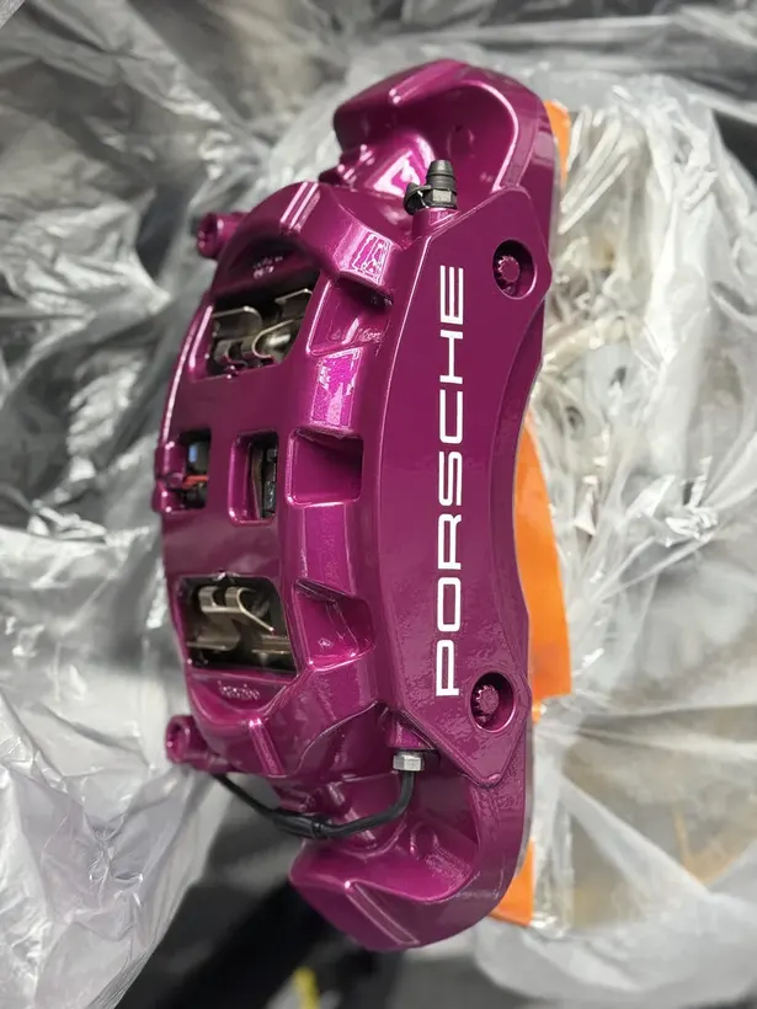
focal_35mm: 48
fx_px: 1400
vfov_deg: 39.7
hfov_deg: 30.3
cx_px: 378
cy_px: 504
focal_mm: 6.76
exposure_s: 1/40
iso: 500
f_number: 1.78
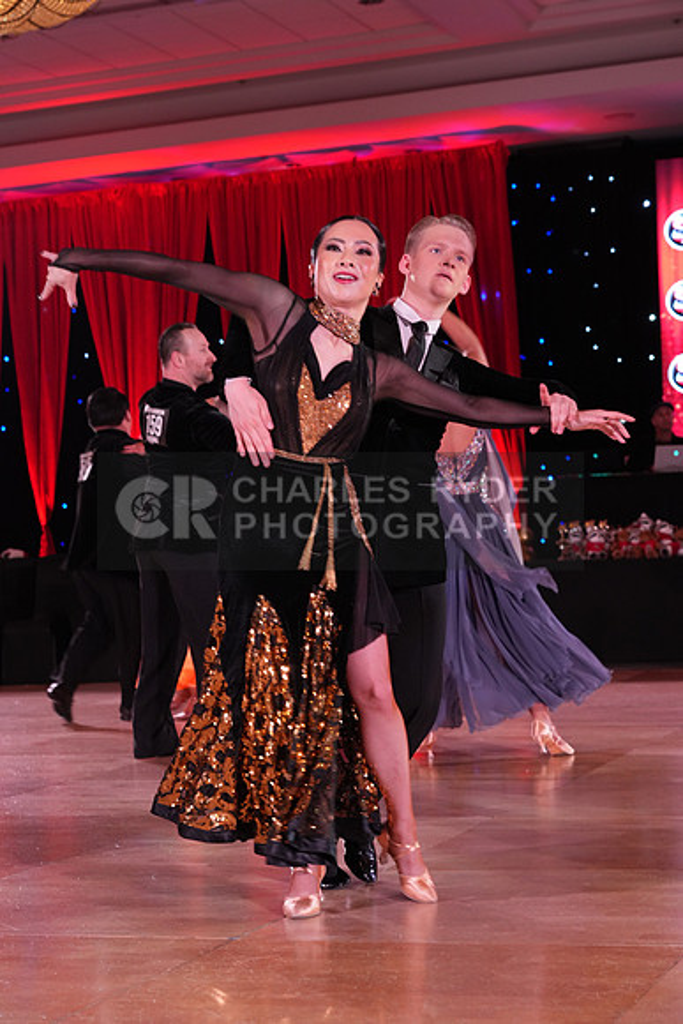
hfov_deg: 19.7
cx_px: 342
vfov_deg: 29.2
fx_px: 1962
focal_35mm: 69
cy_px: 512
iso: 2000
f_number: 5.6
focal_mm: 69
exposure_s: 1/125
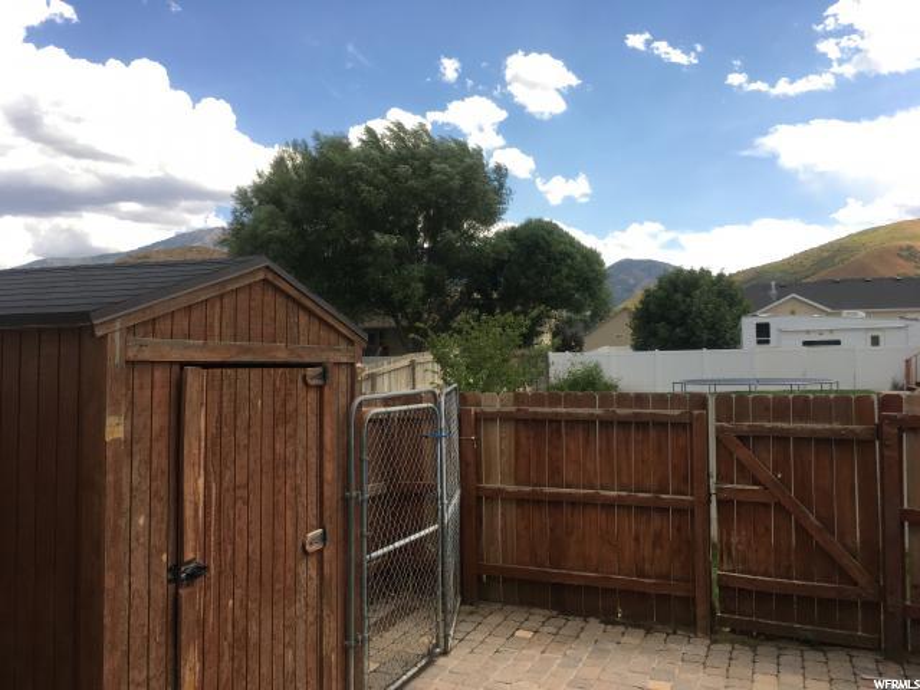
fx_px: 771
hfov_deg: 61.7
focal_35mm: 29
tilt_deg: +2.4
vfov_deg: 48.2
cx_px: 460
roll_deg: +0.9
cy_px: 345
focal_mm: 4.15
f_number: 2.2
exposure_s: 1/1789
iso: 50
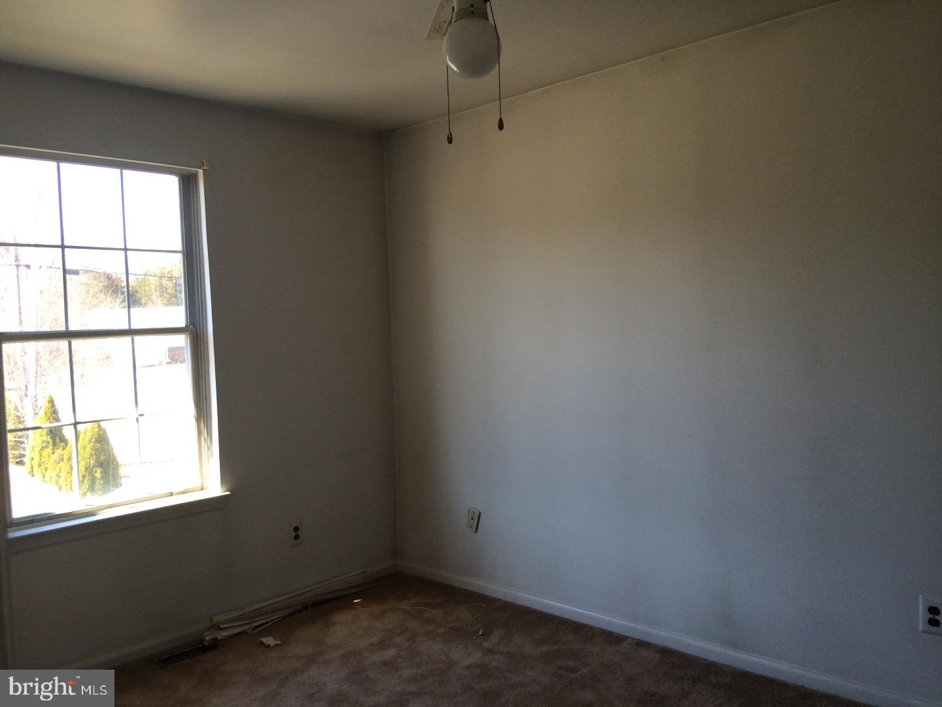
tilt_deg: -3.0
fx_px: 789
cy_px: 354
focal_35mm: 29
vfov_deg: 48.2
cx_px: 471
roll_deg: +2.5
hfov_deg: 61.7
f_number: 2.2
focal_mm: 4.15
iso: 40
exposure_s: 1/120
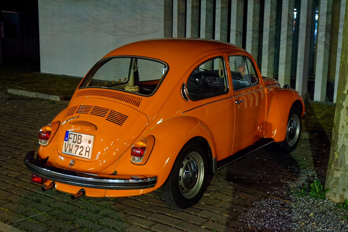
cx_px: 174
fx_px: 493
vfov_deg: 26.5
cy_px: 116
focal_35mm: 51
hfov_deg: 38.9
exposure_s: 1/20
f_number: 4.5
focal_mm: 34
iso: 6400
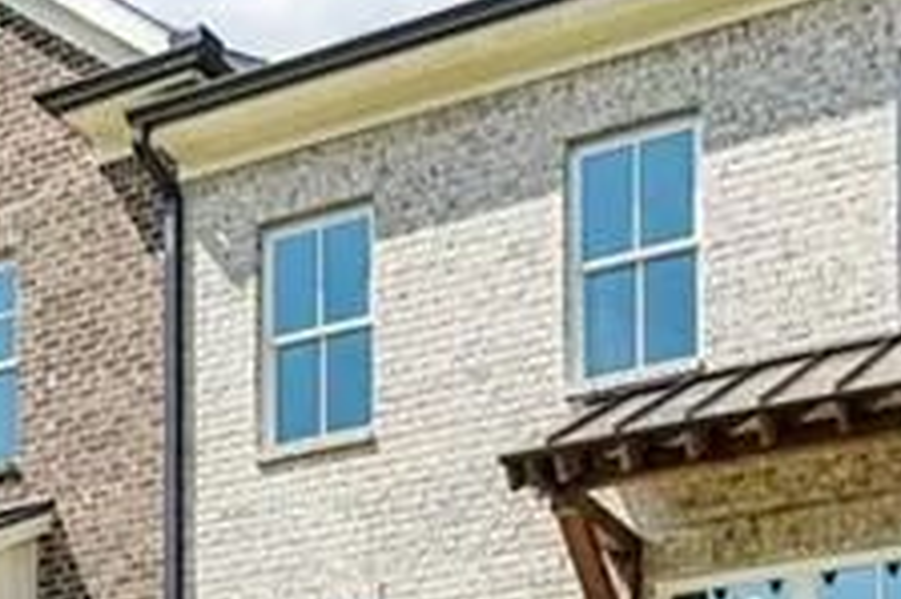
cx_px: 648
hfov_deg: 27.4
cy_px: 1051
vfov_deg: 16.0
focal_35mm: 73
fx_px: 1826
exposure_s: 1/2000
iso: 800
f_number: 8
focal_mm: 16
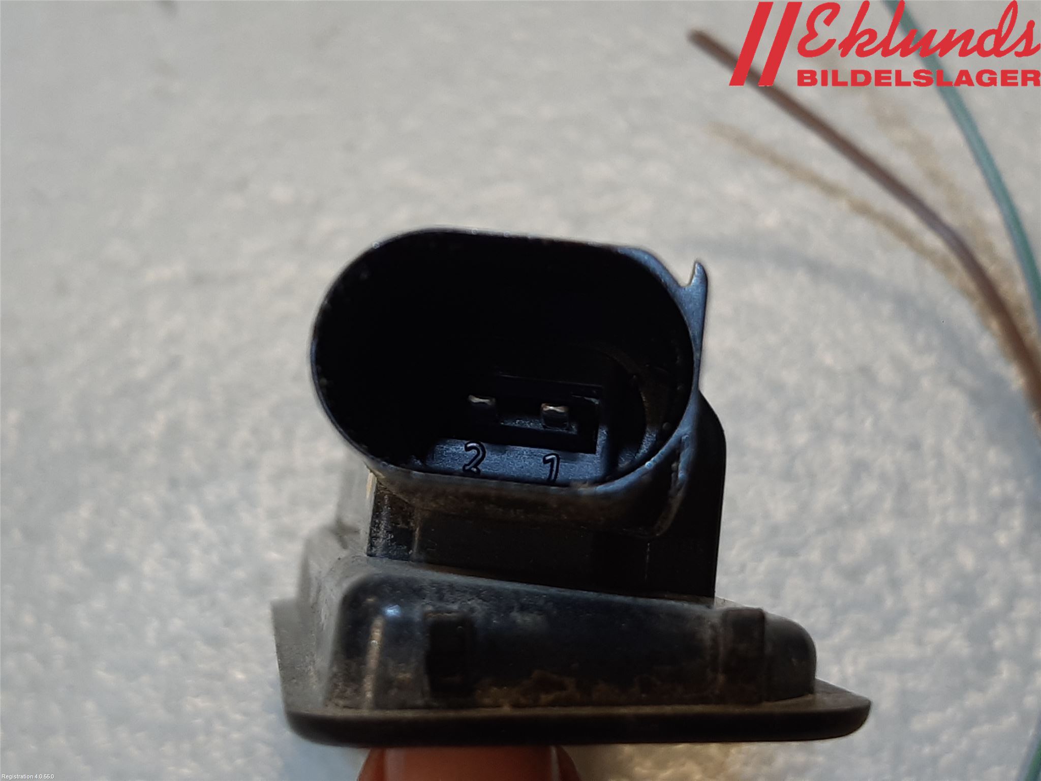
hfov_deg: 67.3
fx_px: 782
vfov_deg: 53.1
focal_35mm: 26
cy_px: 390
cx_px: 520
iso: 40
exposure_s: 1/50
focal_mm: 3.93
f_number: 1.7
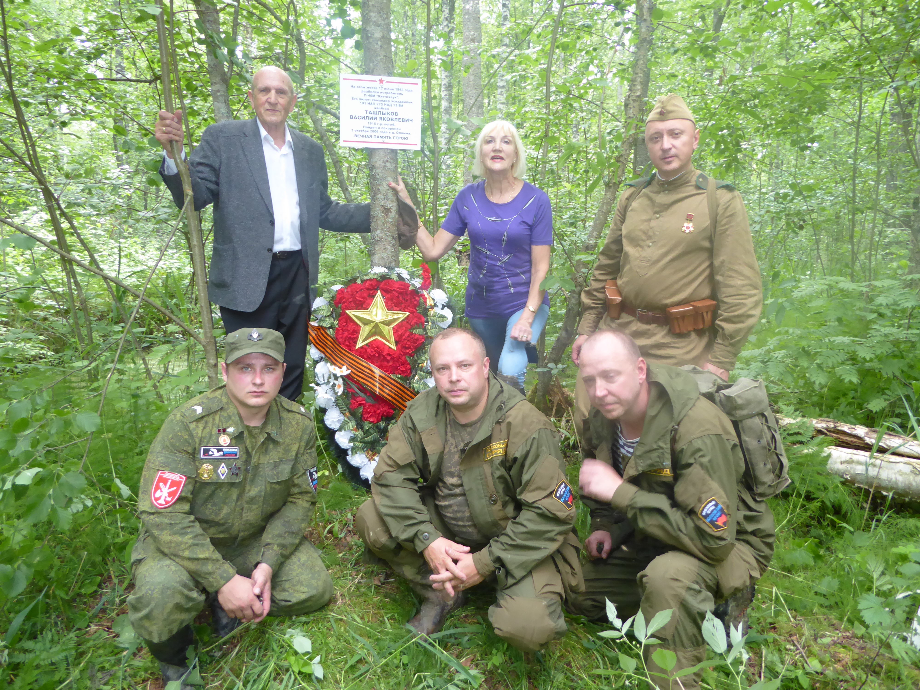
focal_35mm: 24
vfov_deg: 56.8
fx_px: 638
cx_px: 460
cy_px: 345
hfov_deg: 71.6
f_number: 3.3
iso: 250
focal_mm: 4.3
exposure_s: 1/60
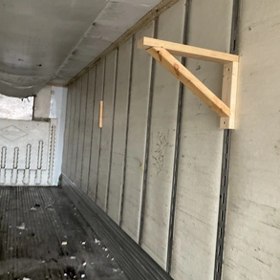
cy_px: 139
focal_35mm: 35
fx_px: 320
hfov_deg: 47.2
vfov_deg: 47.2
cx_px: 141
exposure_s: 1/60
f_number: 1.8
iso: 160
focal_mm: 3
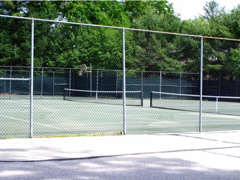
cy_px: 90
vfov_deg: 21.9
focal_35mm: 67
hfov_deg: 29.0
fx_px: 465
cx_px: 120
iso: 64
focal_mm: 11.1
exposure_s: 1/320
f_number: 3.2
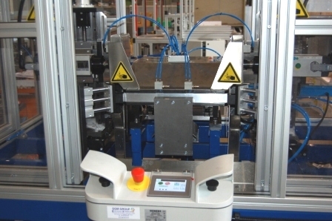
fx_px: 415
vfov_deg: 29.8
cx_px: 166
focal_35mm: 45
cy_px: 110
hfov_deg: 43.6
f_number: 4.2
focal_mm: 30
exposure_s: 1/60
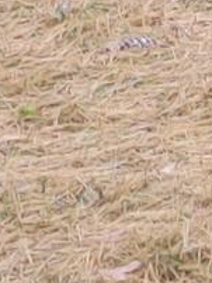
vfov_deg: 4.7
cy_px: -605
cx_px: -320
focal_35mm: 398
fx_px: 3247
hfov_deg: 3.7
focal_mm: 5.58
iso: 50
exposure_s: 1/60
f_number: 1.8
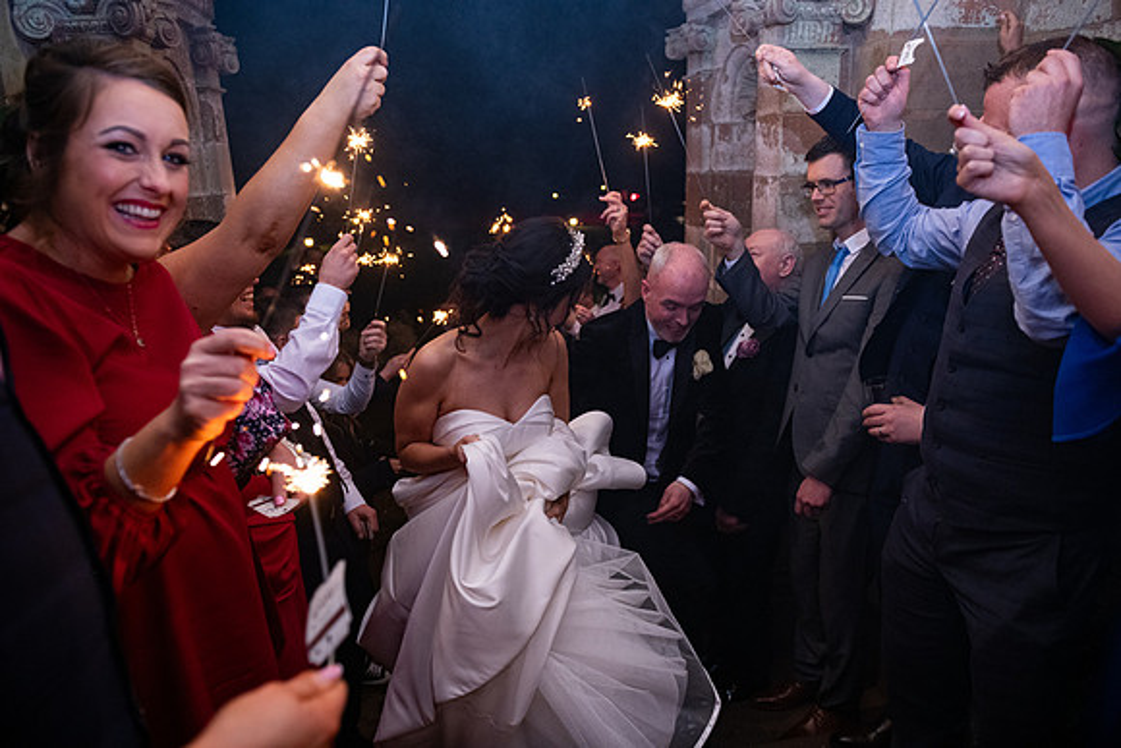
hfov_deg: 73.7
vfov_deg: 53.2
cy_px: 374
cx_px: 560
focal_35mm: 24
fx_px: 747
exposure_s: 1/160
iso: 800
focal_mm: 24
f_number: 3.5
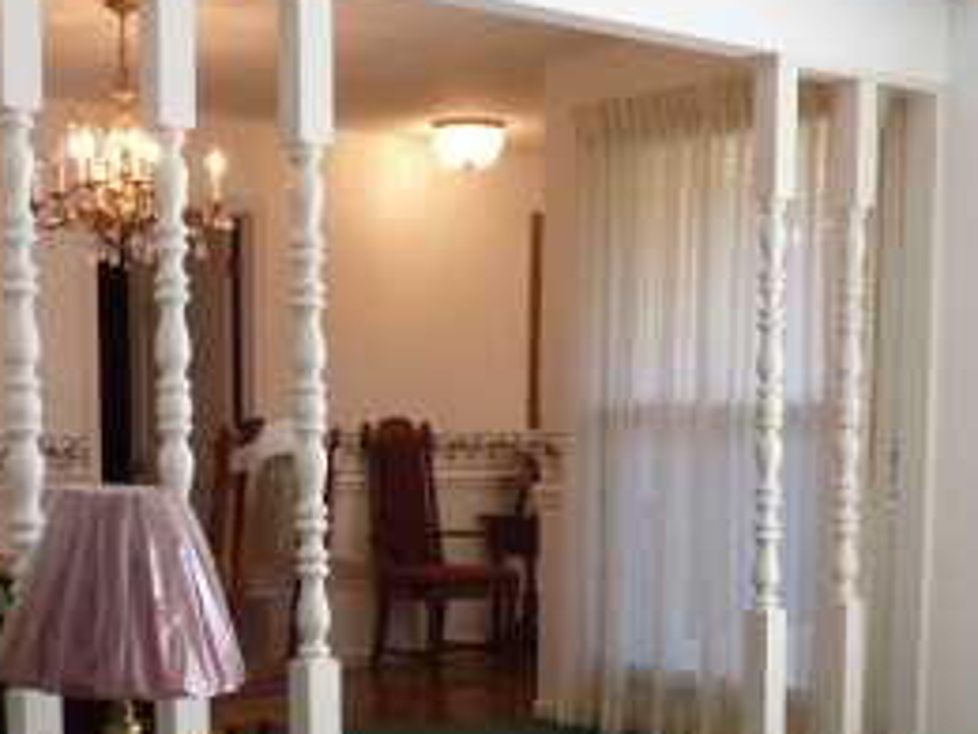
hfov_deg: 32.5
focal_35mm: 59
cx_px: 365
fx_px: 1667
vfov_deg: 24.1
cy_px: 670
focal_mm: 4.3
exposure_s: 1/60
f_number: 3.3
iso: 200
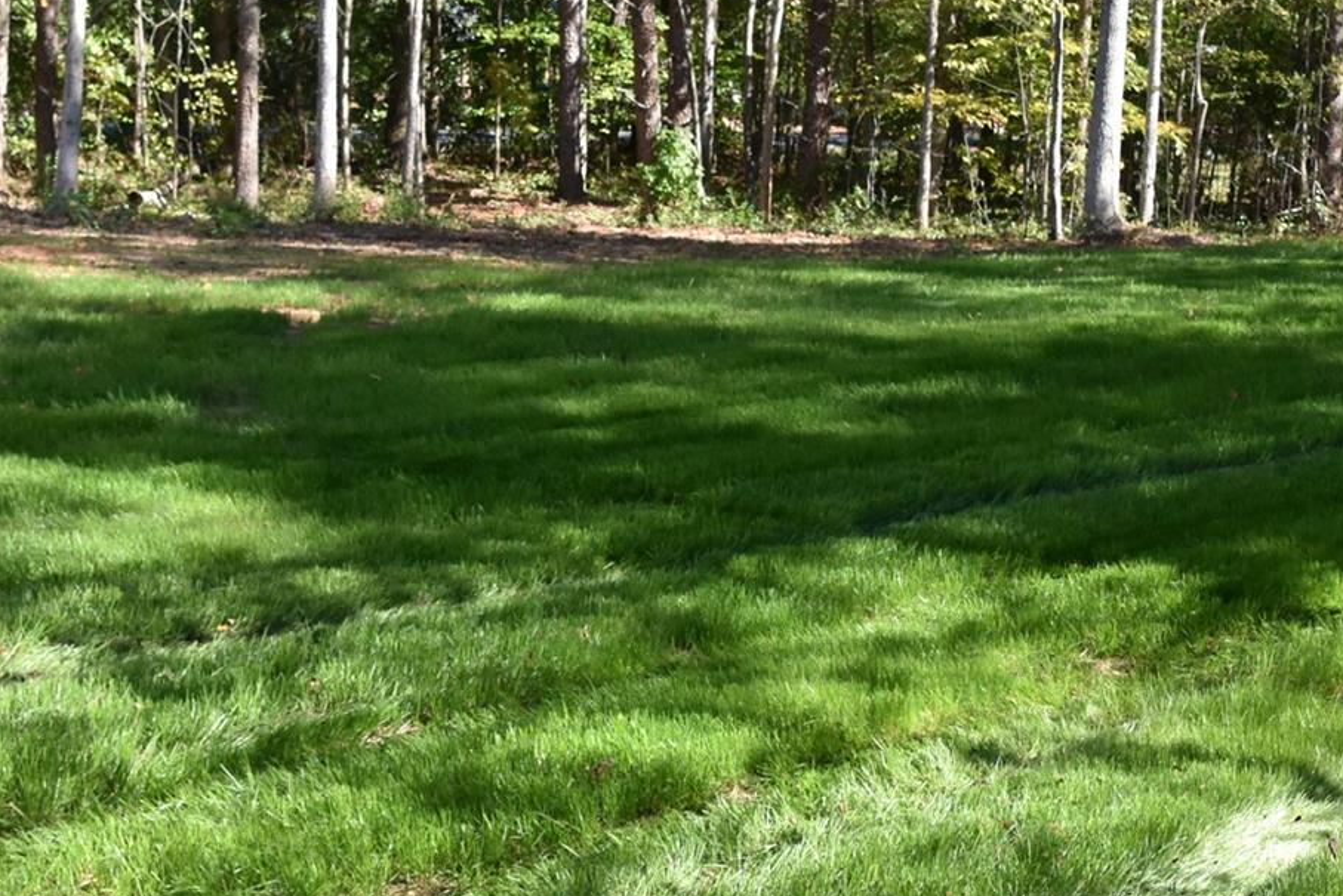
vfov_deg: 19.2
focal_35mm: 71
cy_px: 386
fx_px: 2654
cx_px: 851
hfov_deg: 28.3
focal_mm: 21
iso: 560
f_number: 8
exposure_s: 1/500
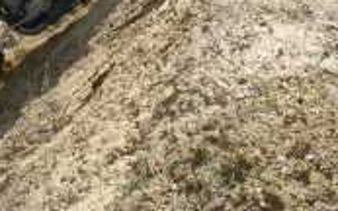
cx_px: 19
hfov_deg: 21.3
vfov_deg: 13.3
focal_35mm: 95
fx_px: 875
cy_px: -52
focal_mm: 6.3
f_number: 4.4
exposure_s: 1/400
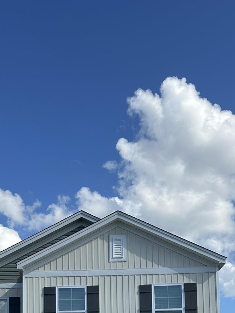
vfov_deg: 30.8
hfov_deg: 26.3
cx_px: 71
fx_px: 498
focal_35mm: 55
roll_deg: -0.1
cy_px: 353
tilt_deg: +7.8
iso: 80
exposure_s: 1/5525
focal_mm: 6.86
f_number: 1.78
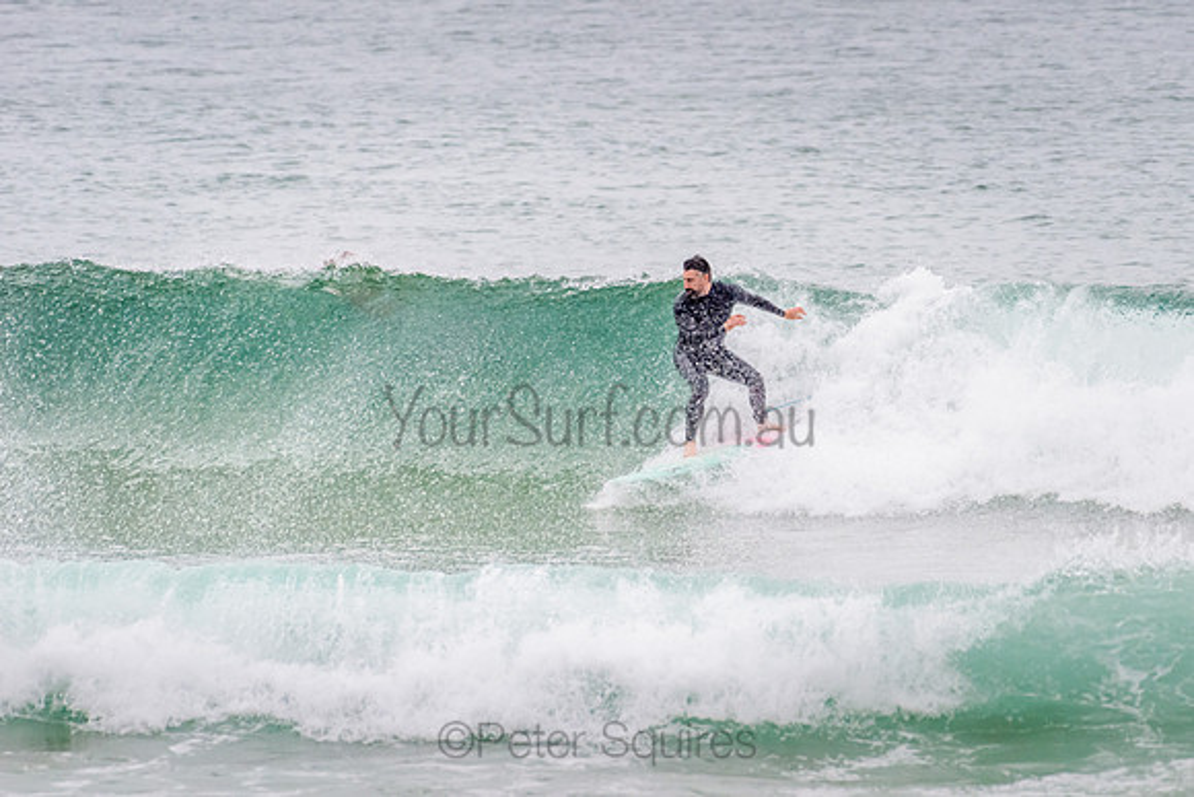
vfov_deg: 2.2
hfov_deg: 3.4
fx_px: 20346
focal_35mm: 613
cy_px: 340
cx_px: 732
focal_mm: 500
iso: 900
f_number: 5.6
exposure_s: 1/1000
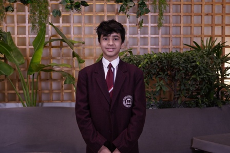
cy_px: 76
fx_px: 268
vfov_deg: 31.9
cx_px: 115
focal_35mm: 42
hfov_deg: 46.4
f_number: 5
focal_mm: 28
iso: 500
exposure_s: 1/125
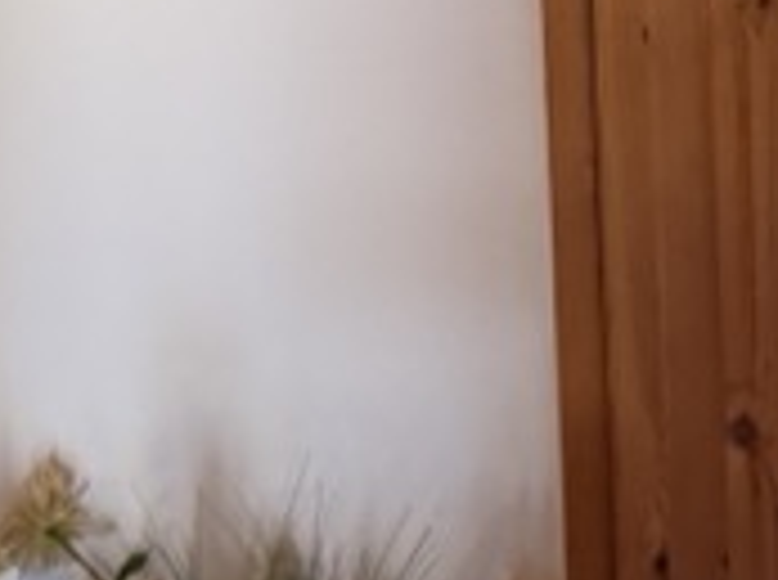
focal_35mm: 89
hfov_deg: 20.9
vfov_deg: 16.0
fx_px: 1996
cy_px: -99
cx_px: -85
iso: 640
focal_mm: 6.76
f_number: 1.78
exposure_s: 1/50
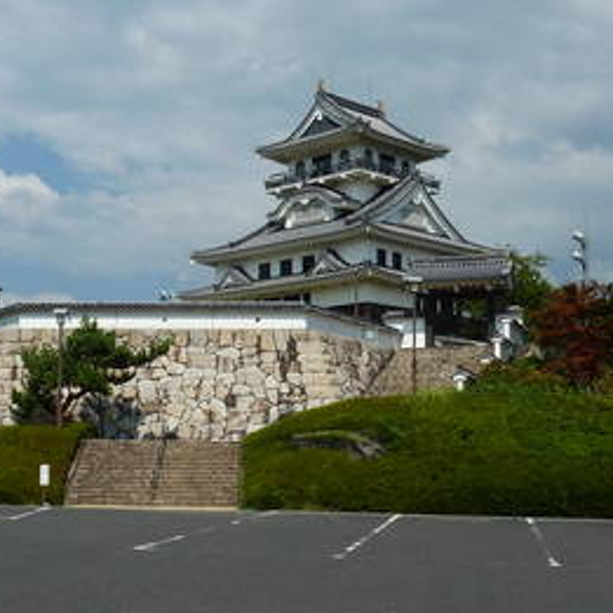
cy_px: 306
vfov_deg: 30.0
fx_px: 1142
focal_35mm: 57
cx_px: 225
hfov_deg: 29.9
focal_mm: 4.4
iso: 80
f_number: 5.6
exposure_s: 1/640
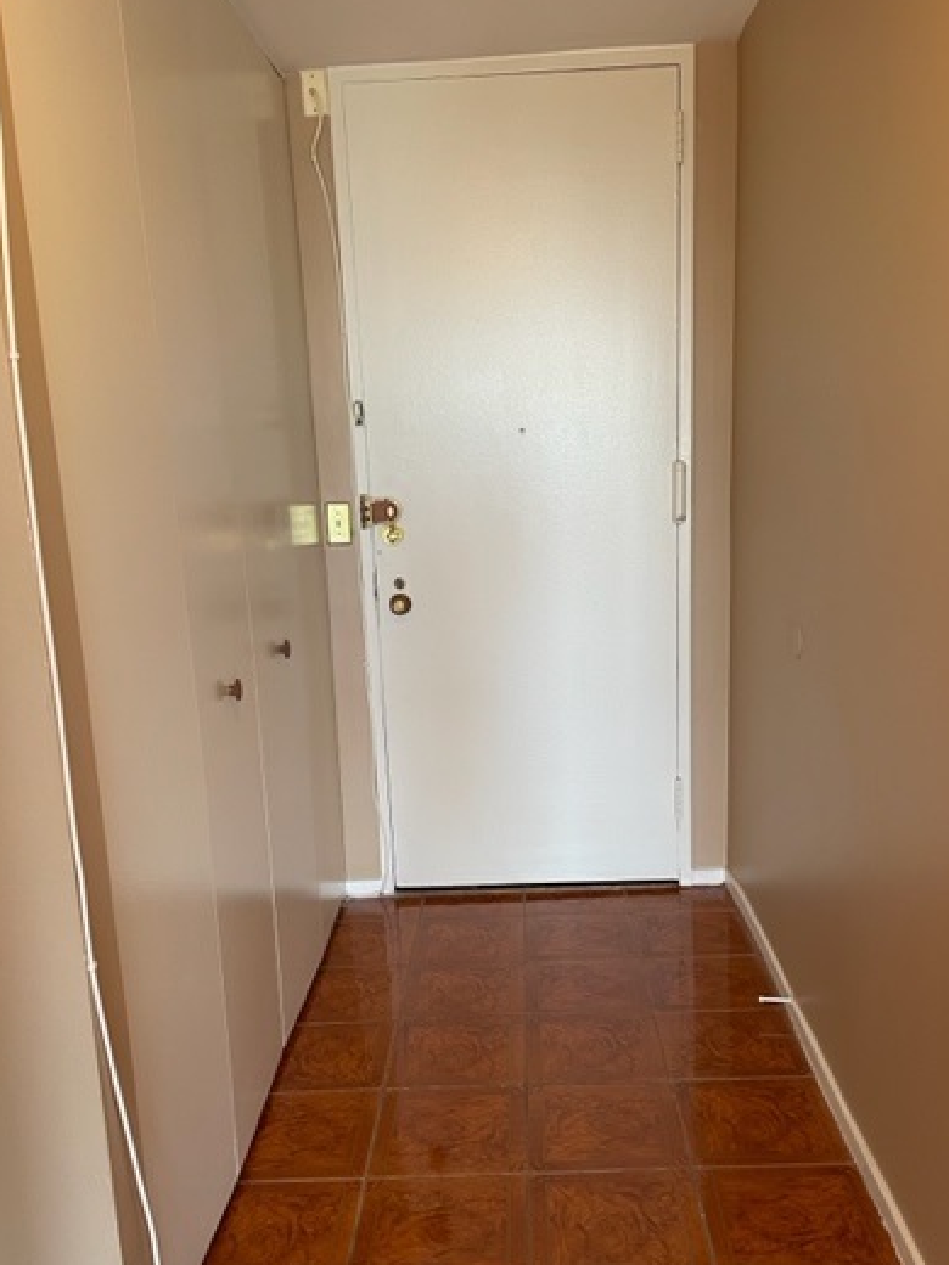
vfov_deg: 56.7
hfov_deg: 44.2
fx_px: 1170
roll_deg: +1.0
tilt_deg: -11.4
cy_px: 708
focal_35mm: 32
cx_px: 489
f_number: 1.6
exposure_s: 1/60
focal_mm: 4.2
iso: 125
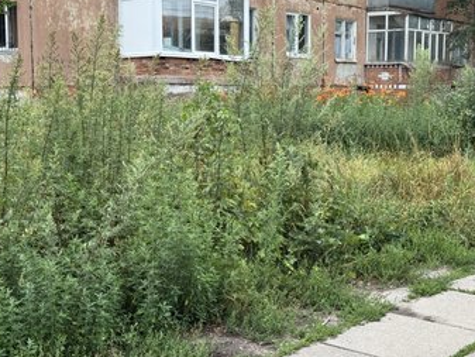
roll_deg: +0.0
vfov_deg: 25.7
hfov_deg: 33.7
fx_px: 782
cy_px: 162
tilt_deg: -5.0
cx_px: 261
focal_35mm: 57
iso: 64
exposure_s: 1/876
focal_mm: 6.76
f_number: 1.78
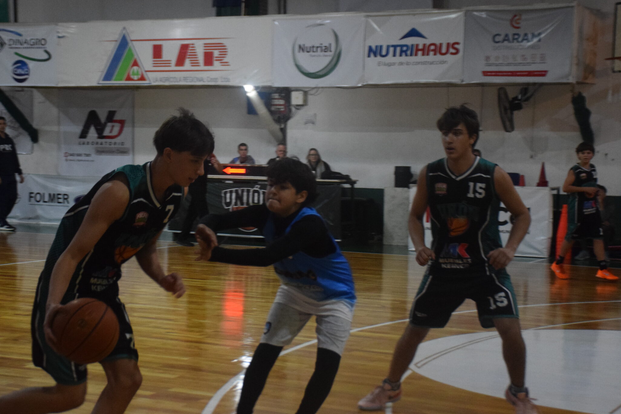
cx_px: 276
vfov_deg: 19.2
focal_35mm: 71
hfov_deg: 28.4
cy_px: 251
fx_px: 1225
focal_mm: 38
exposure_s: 1/250
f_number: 4.2
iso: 3200
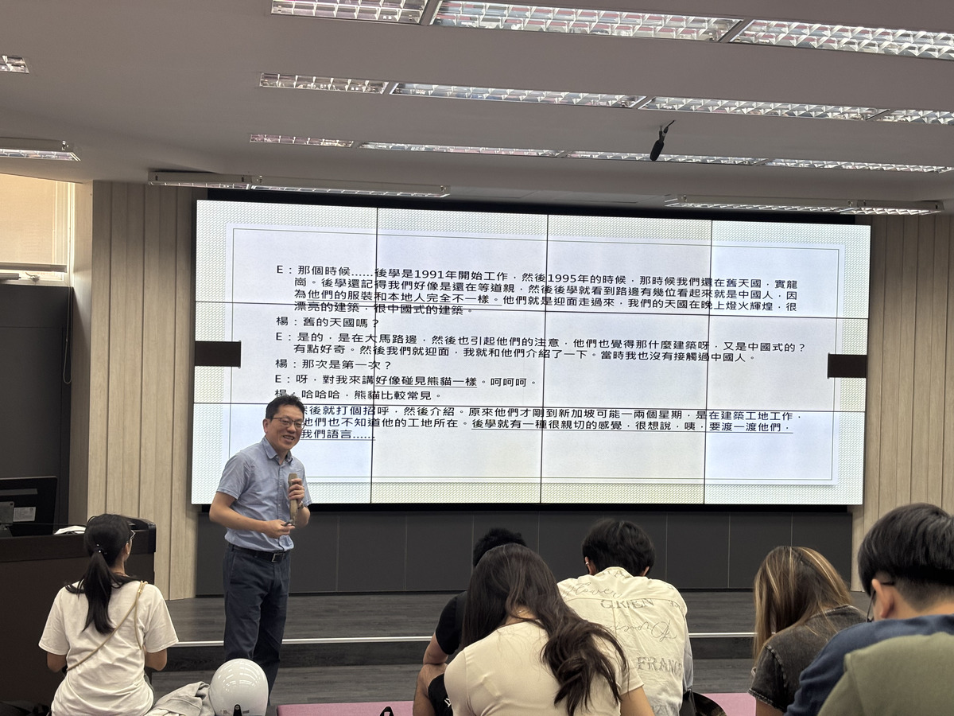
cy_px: 358
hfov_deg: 36.8
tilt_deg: -1.3
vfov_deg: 28.0
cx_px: 477
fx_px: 1433
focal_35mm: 52
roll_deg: -1.1
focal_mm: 5.96
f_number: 1.6
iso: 32
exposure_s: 1/120
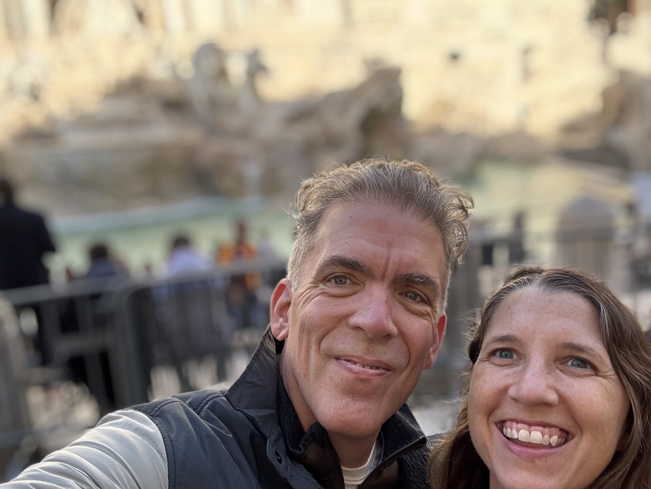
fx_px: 639
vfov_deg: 41.8
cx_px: 366
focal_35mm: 34
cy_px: 254
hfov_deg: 53.8
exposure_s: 1/172
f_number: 1.9
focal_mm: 2.69
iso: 40
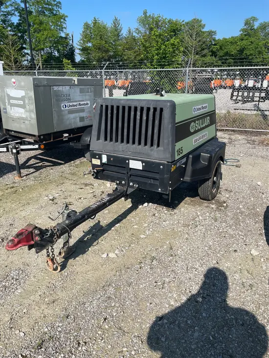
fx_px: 269
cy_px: 179
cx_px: 134
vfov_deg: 67.3
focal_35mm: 26
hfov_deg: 53.1
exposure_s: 1/2959
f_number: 1.6
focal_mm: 4.2
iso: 32
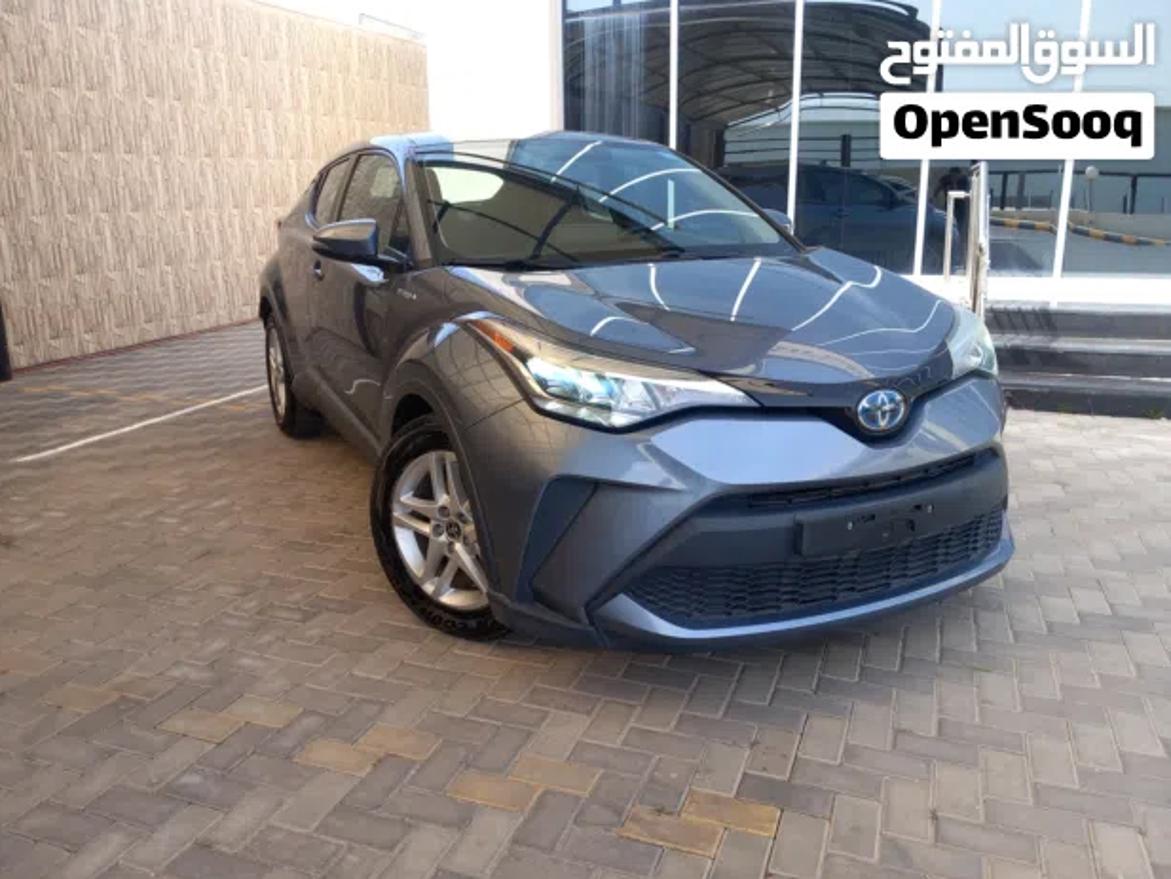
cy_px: 433
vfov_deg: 49.8
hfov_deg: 63.4
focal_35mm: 28
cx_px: 594
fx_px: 947
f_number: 1.8
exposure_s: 1/117
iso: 20
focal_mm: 4
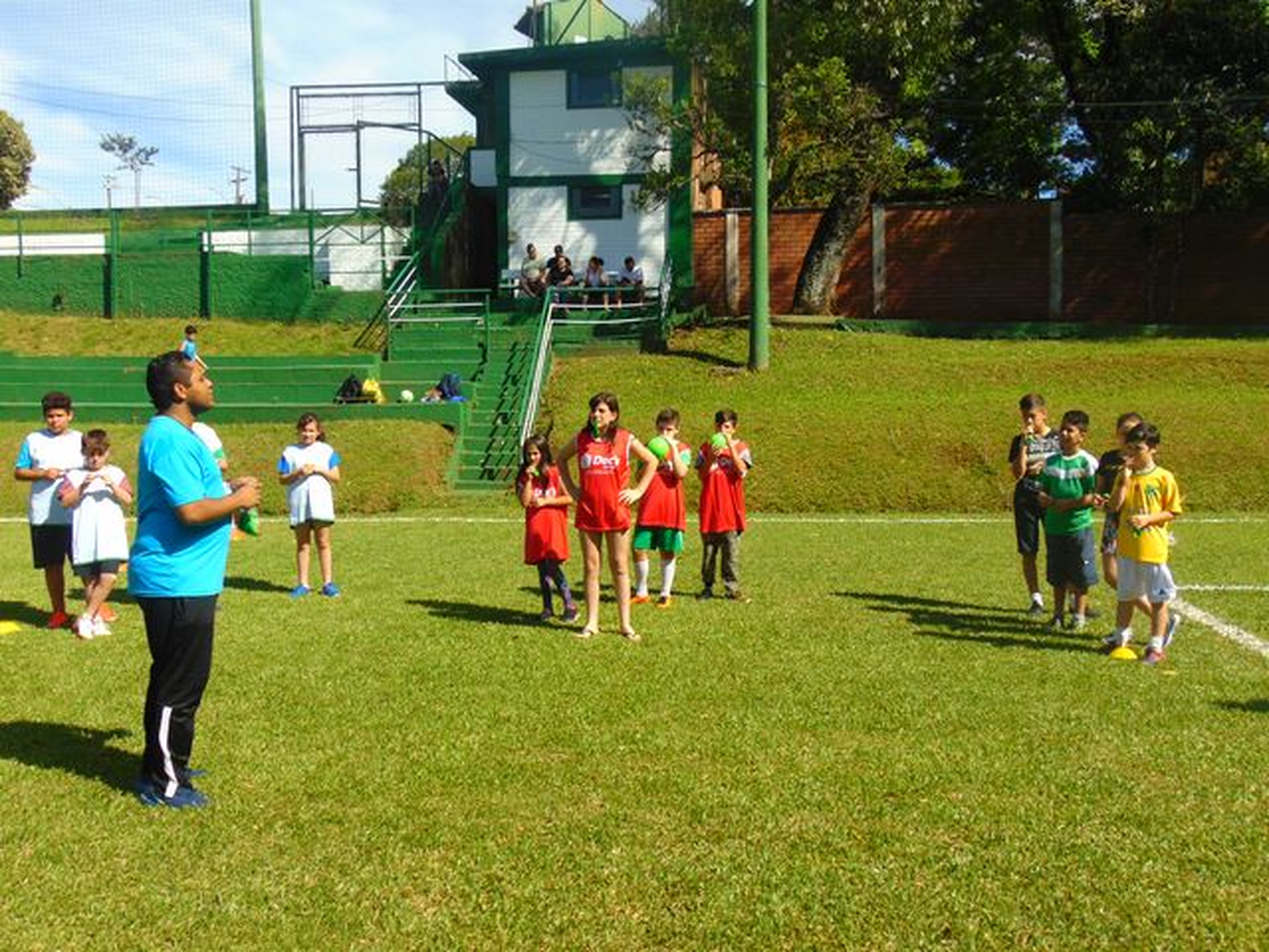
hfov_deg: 55.4
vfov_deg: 42.9
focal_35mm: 33
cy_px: 476
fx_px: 1210
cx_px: 634
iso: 80
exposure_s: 1/250
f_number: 8.2
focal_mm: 5.8
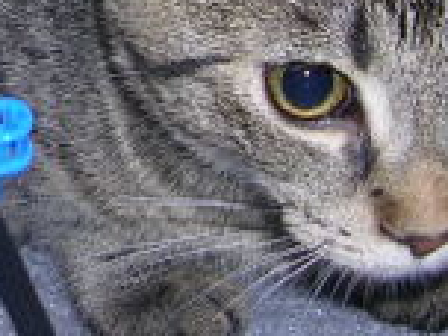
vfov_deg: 8.9
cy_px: -230
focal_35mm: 160
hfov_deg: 12.0
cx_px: -115
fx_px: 2071
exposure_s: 1/60.1
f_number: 2.8
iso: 50
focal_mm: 5.8
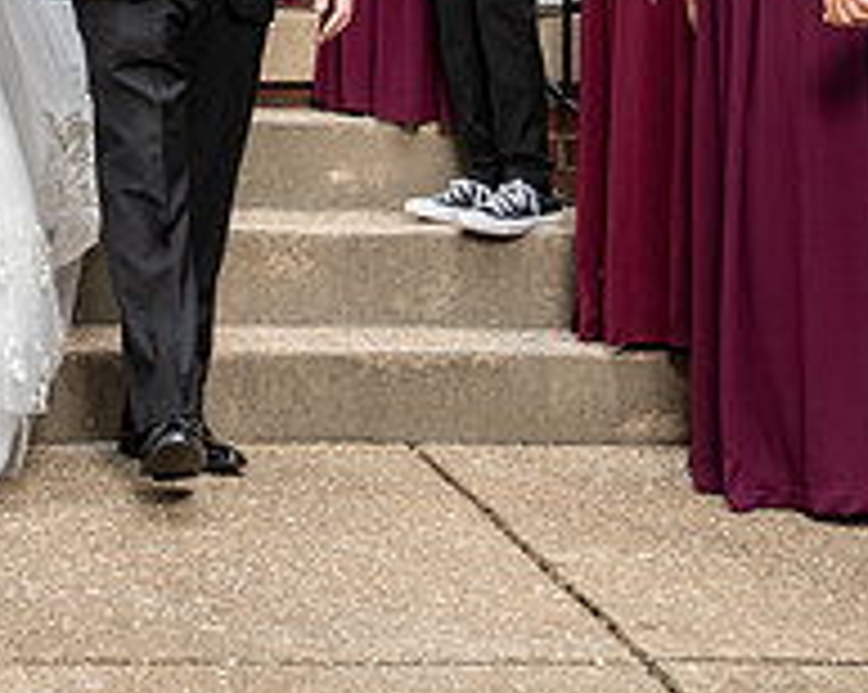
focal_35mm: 114
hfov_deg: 16.5
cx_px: -27
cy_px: -97
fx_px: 2926
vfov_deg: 13.2
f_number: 4
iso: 800
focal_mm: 40
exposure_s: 1/250
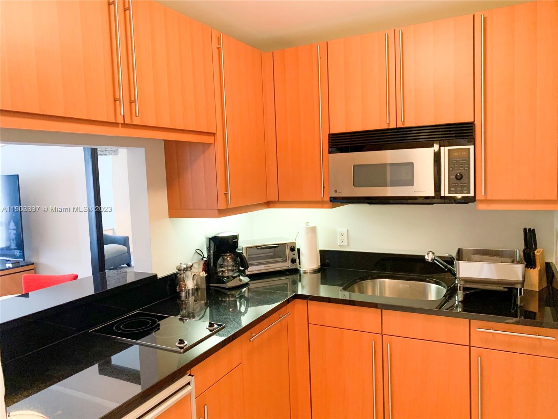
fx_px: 419
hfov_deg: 67.3
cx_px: 279
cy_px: 210
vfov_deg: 53.1
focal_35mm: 26
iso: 320
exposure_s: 1/40
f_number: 1.8
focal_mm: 4.25
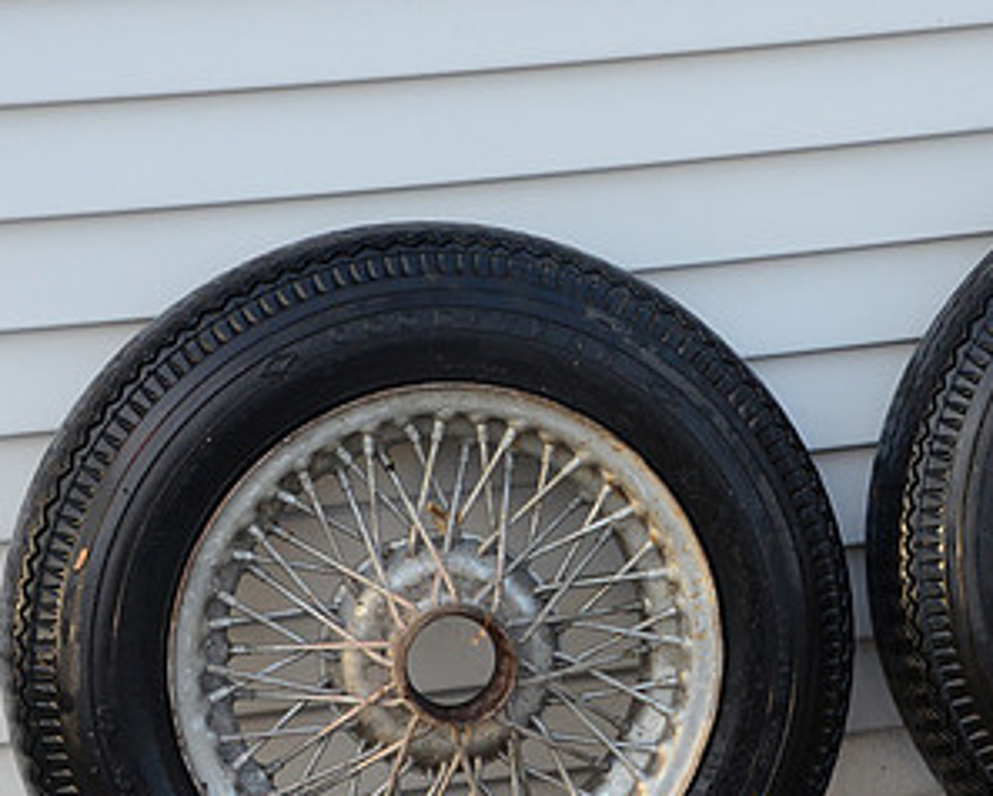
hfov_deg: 15.2
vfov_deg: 12.2
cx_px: 802
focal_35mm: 126
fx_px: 3705
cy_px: 552
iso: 800
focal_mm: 46
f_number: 6.3
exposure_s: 1/160
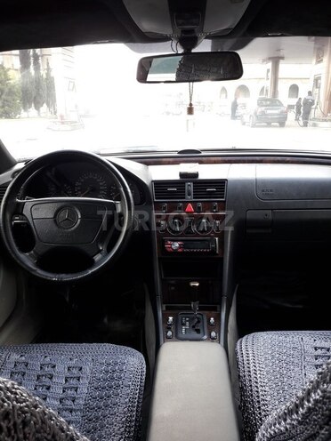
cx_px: 166
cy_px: 220
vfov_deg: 63.4
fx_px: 357
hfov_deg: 49.7
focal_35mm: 28
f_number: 1.9
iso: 64
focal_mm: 3.7
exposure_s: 1/50
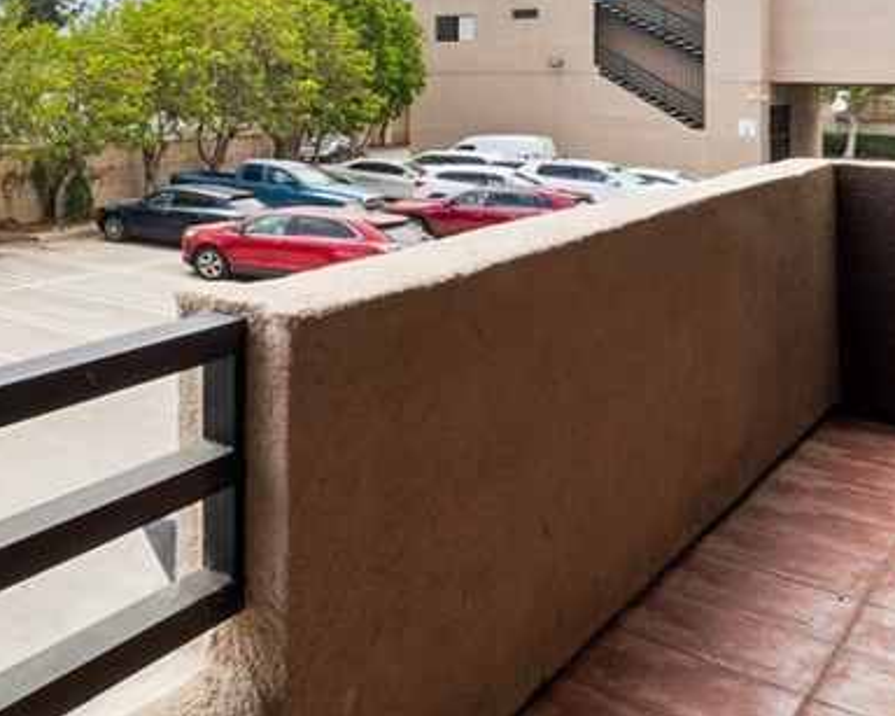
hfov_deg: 35.3
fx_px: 927
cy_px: 98
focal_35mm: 35
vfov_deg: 39.7
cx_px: -268
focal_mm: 14
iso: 100
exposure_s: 1/8
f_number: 22
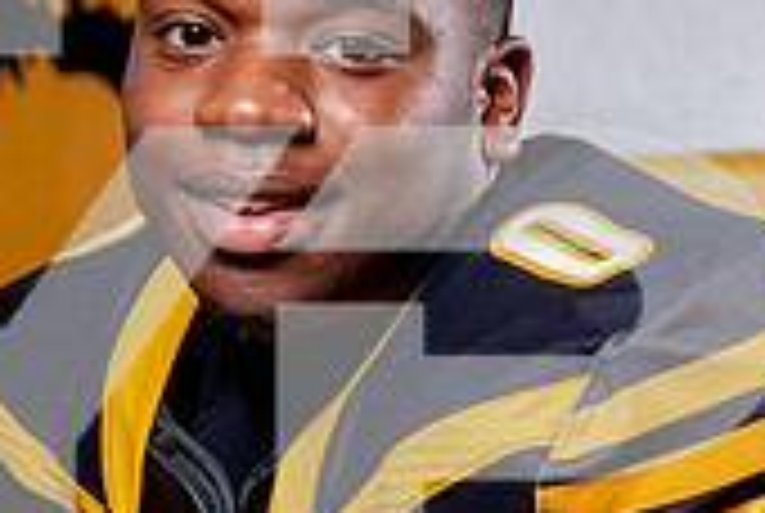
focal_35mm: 220
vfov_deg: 6.3
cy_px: 367
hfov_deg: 9.3
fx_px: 4683
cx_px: 189
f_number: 4
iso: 100
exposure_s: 1/250
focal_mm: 57
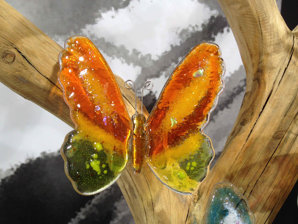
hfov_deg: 52.6
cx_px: 149
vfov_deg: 40.7
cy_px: 112
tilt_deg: -24.2
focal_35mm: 35
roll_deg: +5.8
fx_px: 301
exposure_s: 1/50
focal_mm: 4.28
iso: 64
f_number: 2.4
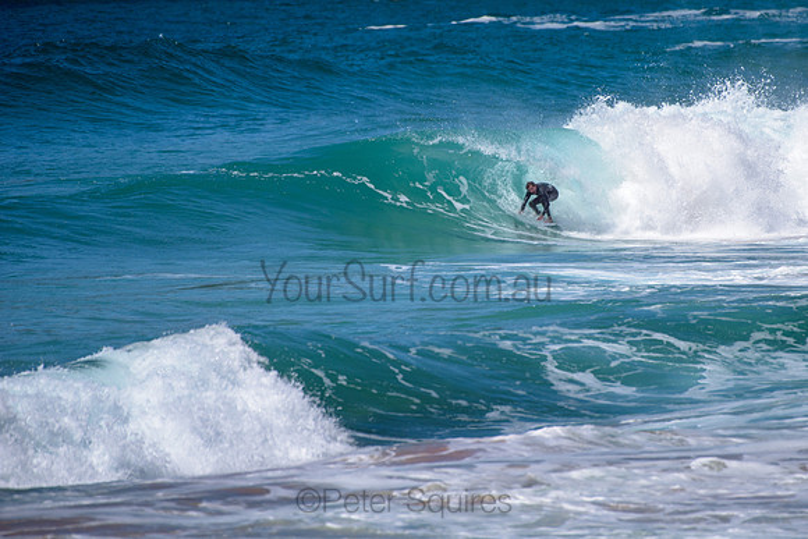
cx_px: 495
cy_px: 218
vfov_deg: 2.2
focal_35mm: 613
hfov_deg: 3.4
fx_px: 13757
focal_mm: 500
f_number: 5.6
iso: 90
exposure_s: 1/2000
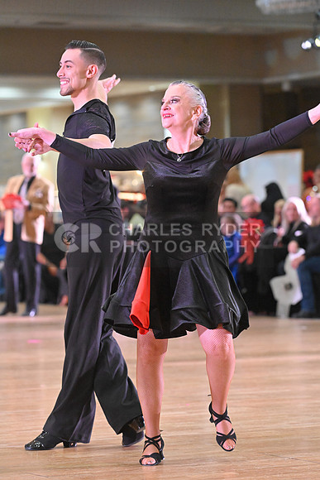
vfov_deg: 12.8
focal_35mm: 160
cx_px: 160
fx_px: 2132
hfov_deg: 8.6
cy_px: 240
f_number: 5
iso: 7200
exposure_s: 1/320
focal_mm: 160
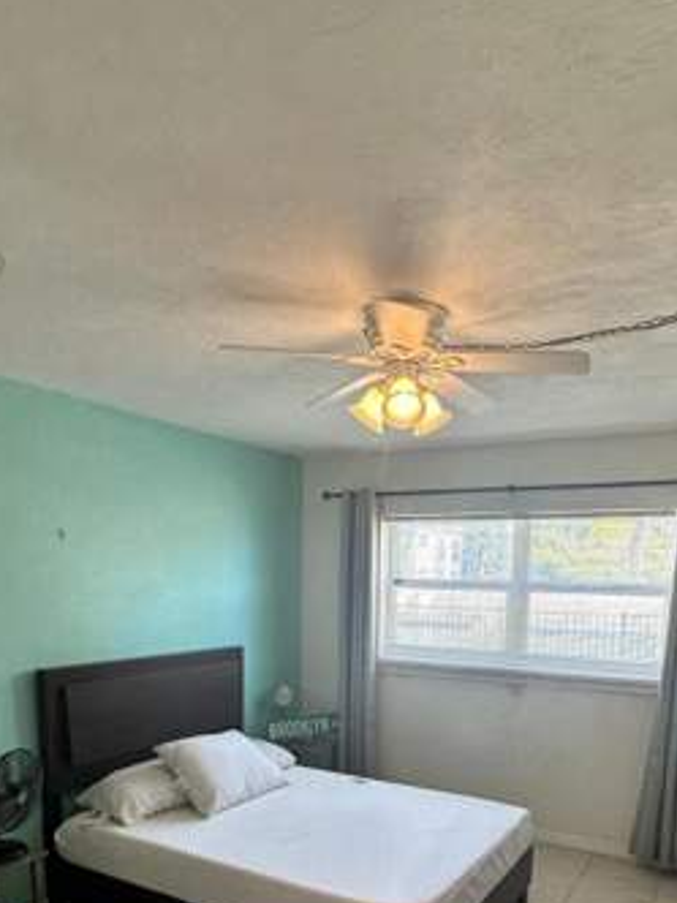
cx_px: 375
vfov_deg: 61.6
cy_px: 680
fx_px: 704
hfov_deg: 51.3
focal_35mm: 27
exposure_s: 1/120
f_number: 2.2
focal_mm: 2.22
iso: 125
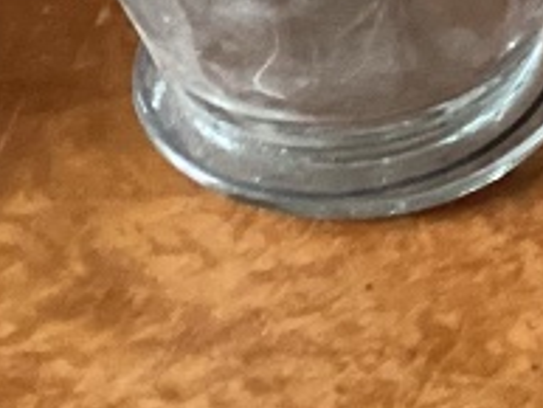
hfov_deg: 10.1
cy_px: -383
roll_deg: +0.8
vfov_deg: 7.4
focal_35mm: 193
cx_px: 633
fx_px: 3029
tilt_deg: -34.6
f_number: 2.4
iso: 400
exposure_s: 1/33
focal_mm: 3.3
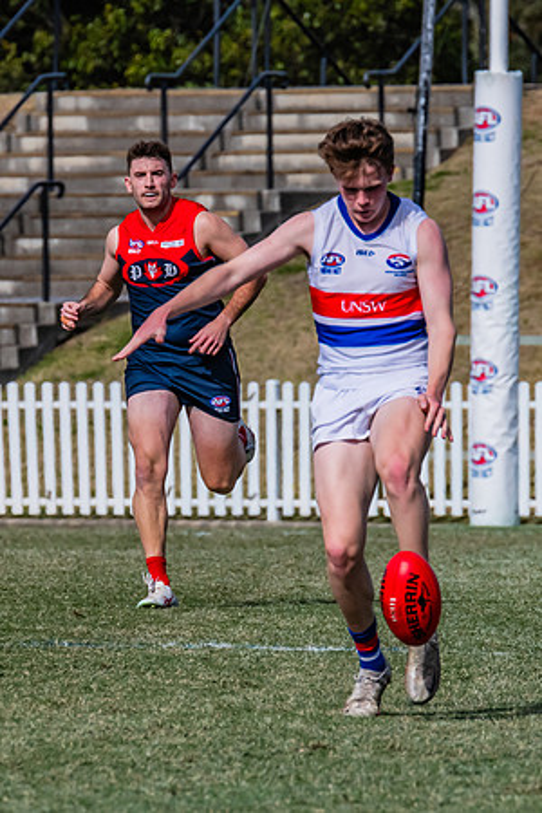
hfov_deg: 1.7
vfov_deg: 2.5
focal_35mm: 819
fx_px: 18503
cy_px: 422
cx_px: 282
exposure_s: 1/2000
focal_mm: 420
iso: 800
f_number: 11
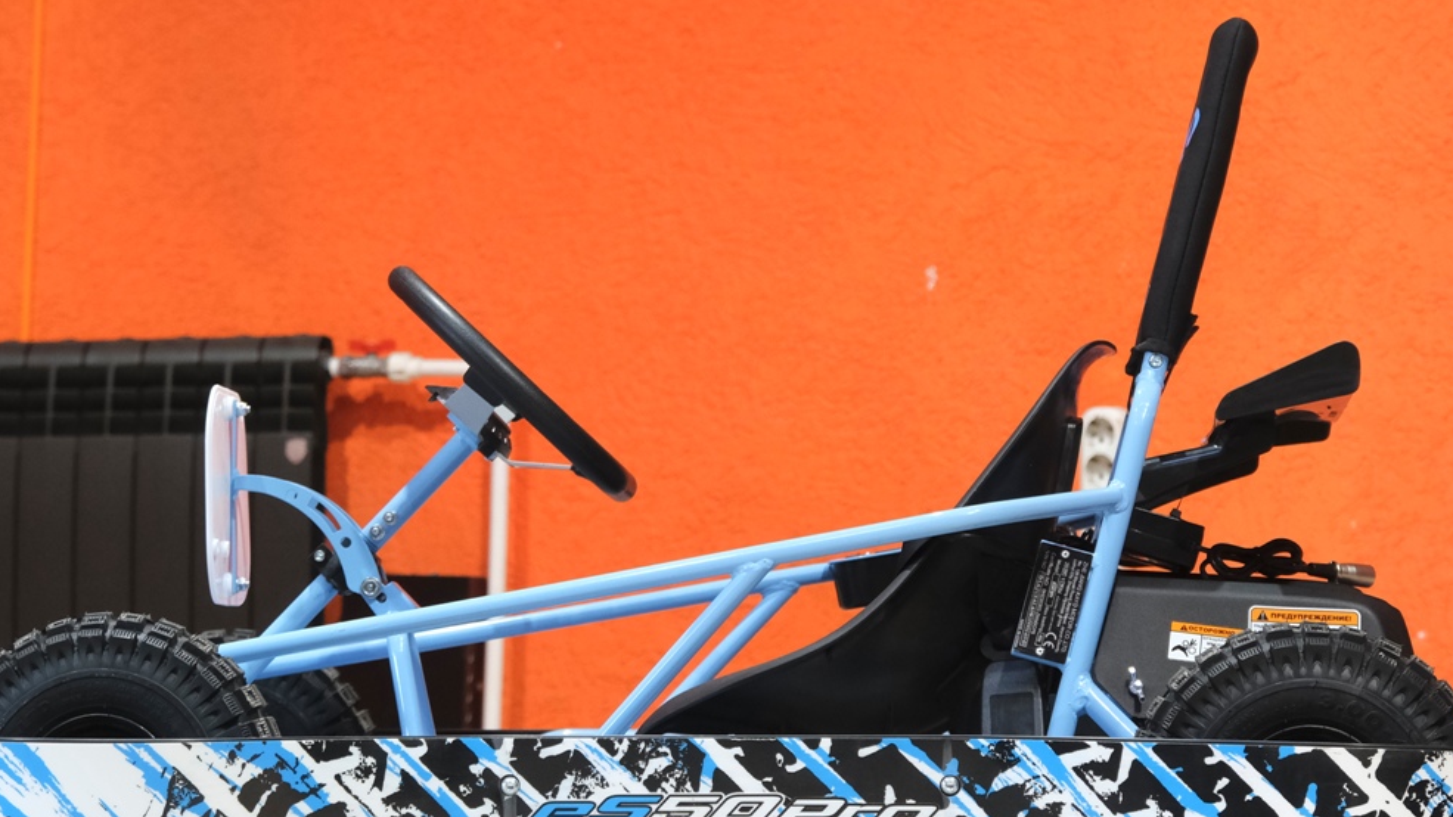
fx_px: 4392
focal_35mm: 114
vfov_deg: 10.6
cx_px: 741
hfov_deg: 18.8
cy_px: 215
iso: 1600
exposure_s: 1/100
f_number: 4
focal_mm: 44.7
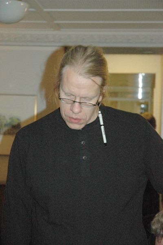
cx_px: 82
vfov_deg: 19.5
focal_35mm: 105
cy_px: 122
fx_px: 715
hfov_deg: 13.0
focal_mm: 70
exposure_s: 1/60
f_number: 5
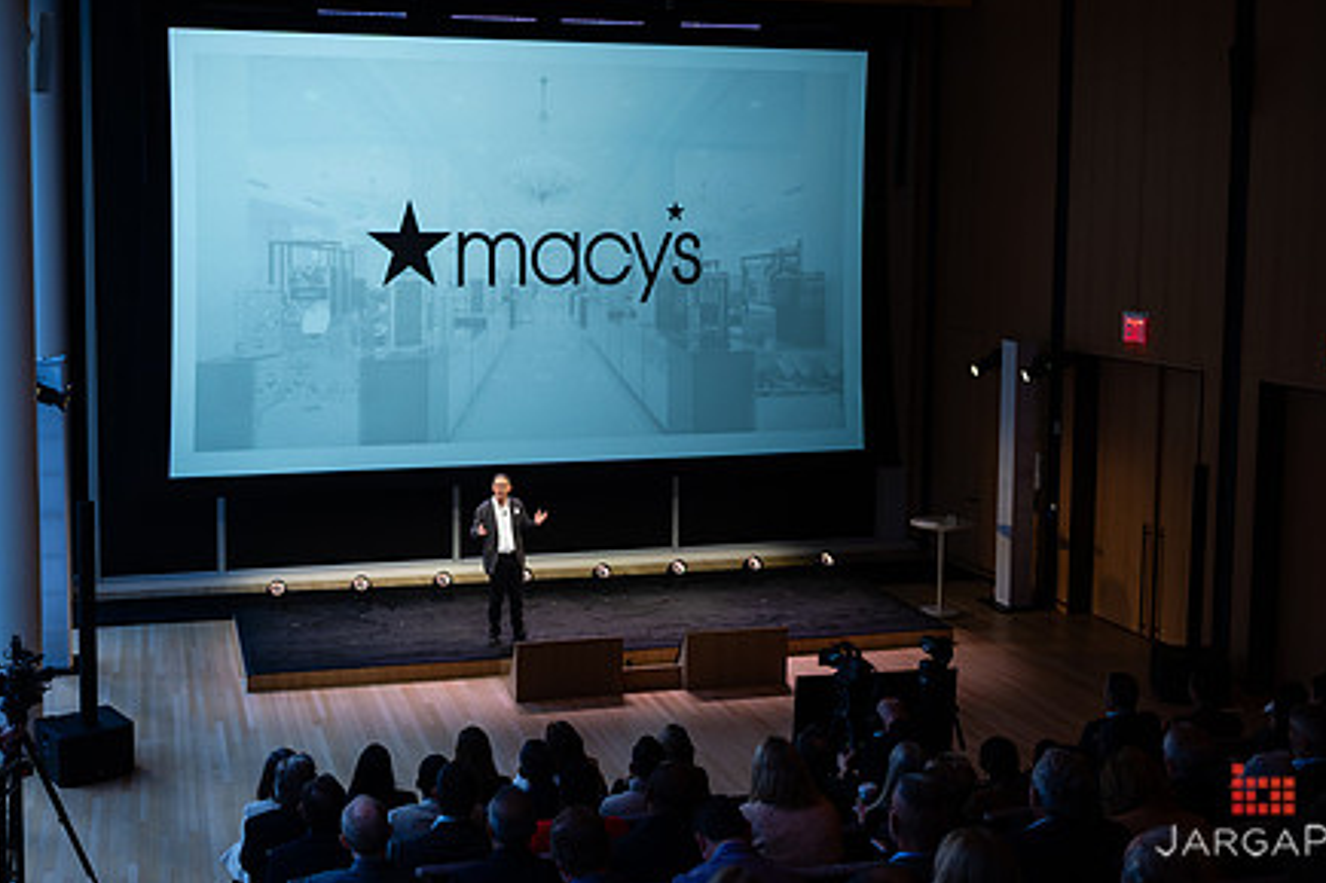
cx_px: 551
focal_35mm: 42
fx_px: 1546
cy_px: 325
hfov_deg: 46.2
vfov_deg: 31.7
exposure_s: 1/125
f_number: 3.2
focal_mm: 30
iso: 160
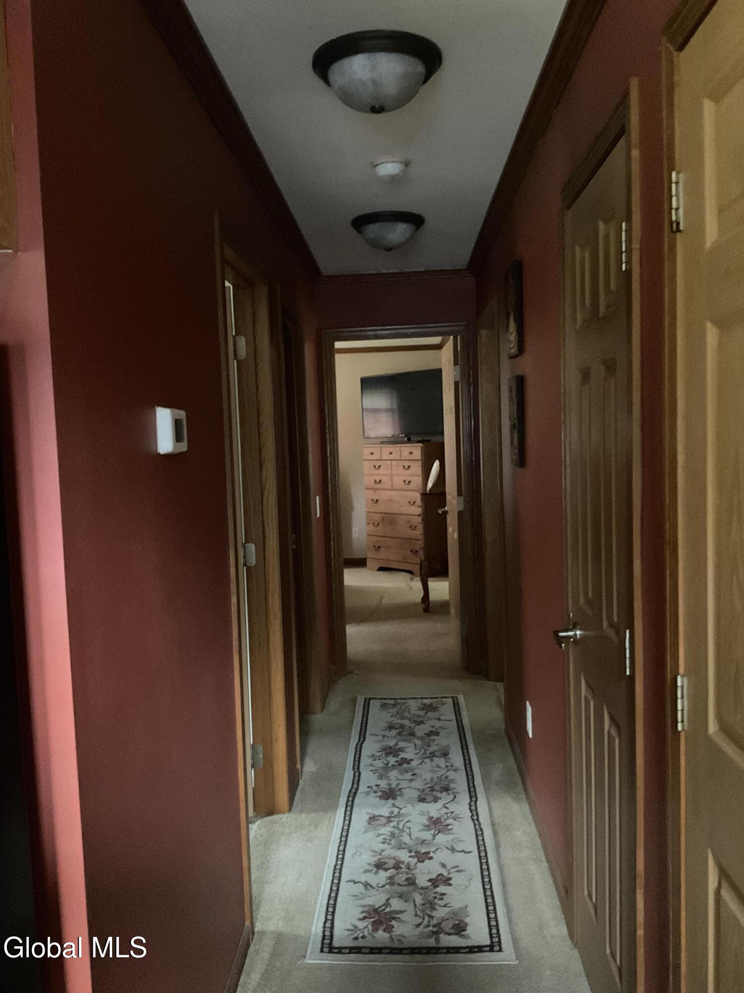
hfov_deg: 48.2
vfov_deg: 61.7
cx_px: 372
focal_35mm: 29
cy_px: 496
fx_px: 831
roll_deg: +1.6
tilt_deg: -4.2
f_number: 1.8
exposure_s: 1/17
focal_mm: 3
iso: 500
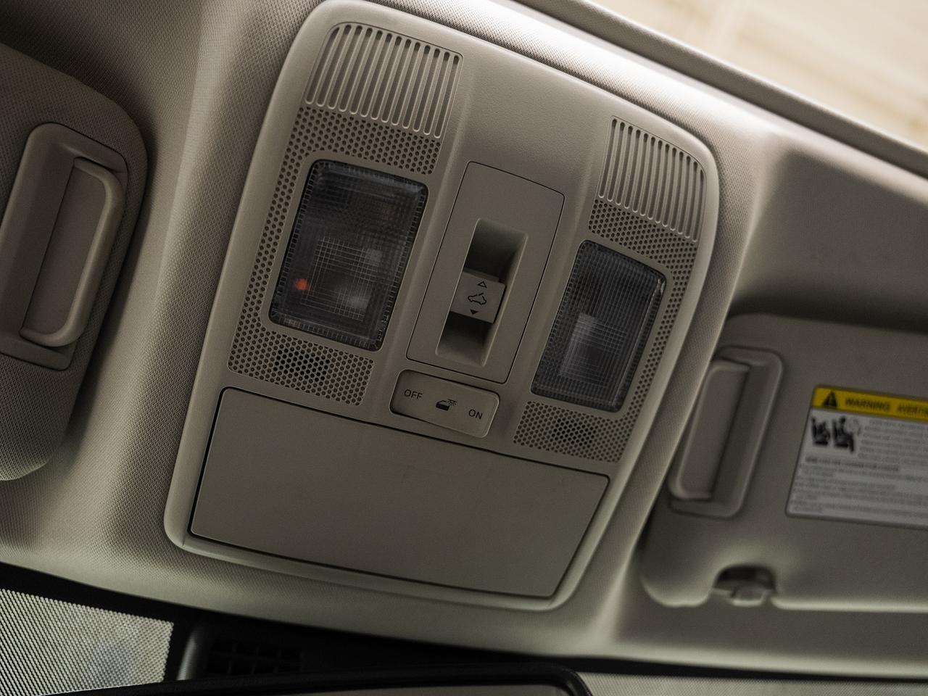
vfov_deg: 53.1
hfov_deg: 67.4
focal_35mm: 26
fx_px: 696
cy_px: 348
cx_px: 464
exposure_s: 1/50
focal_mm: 24
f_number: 2.8
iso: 1250
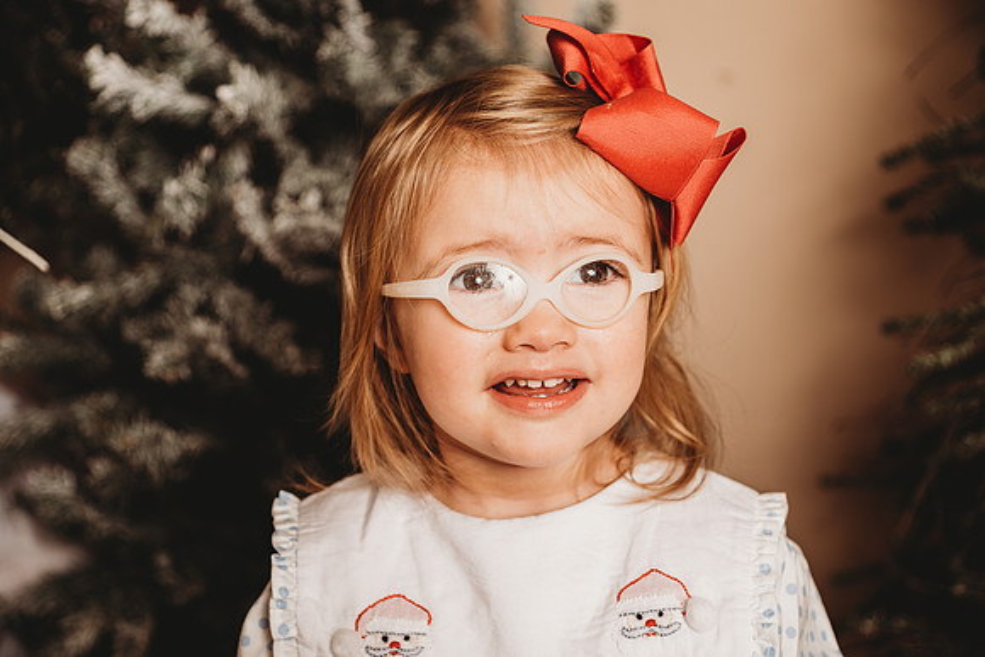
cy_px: 328
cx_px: 492
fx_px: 1806
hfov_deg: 30.5
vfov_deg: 20.6
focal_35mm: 66
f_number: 4
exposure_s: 1/160
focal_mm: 66
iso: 100
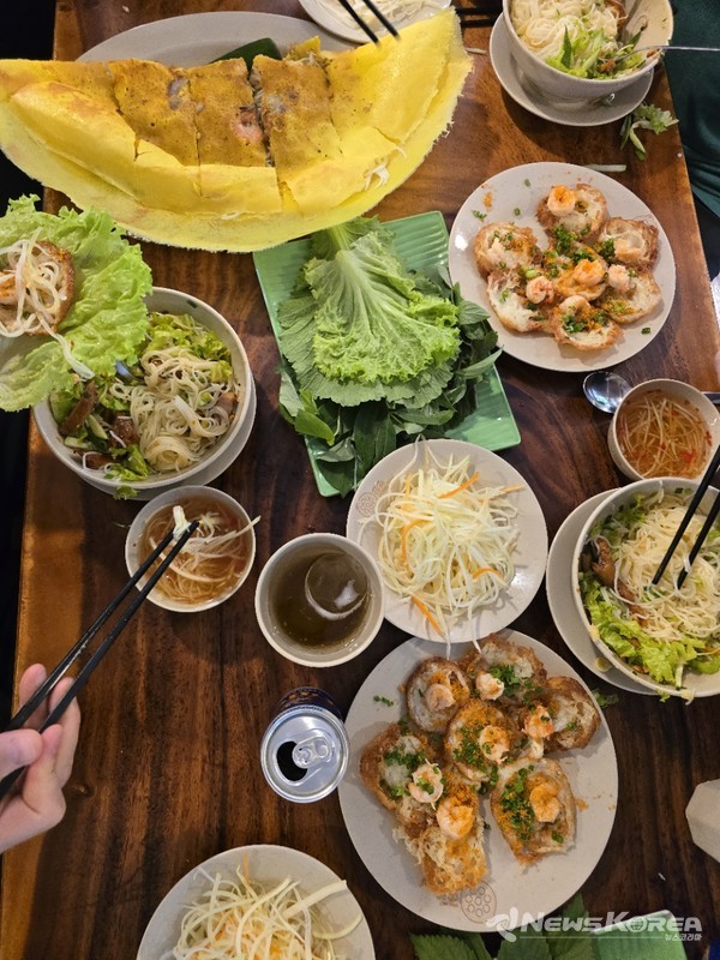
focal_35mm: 23
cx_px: 360
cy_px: 480
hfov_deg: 58.9
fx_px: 638
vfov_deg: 73.9
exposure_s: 1/100
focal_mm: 6.3
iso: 800
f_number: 1.7
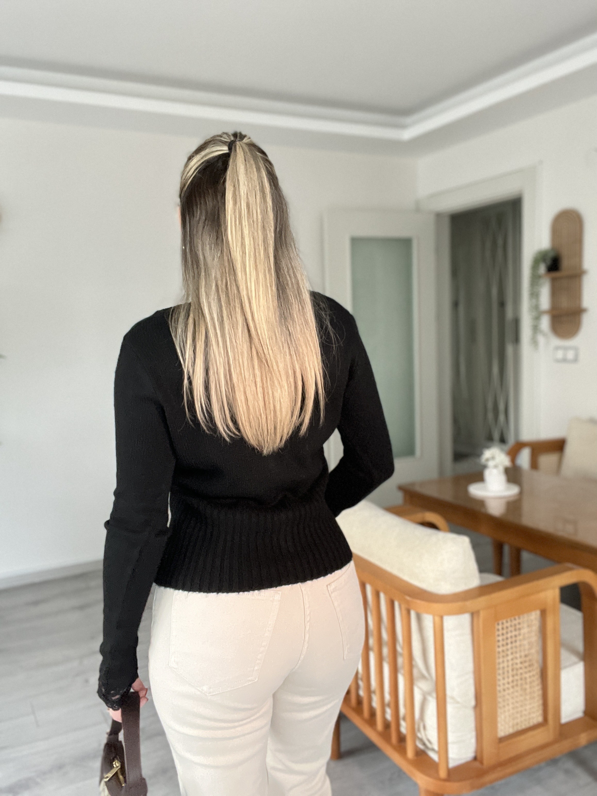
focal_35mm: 30
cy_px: 398
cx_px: 298
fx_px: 690
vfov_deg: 60.0
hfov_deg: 46.8
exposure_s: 1/51
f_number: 2.2
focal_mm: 2.71
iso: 400
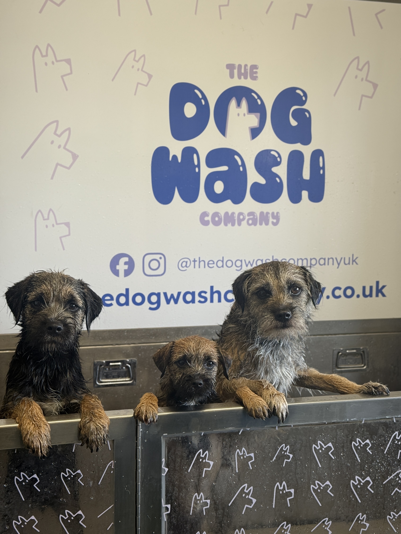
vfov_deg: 39.7
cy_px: 267
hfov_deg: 30.3
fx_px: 741
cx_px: 200
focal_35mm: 48
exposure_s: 1/116
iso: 100
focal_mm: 6.76
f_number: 1.78
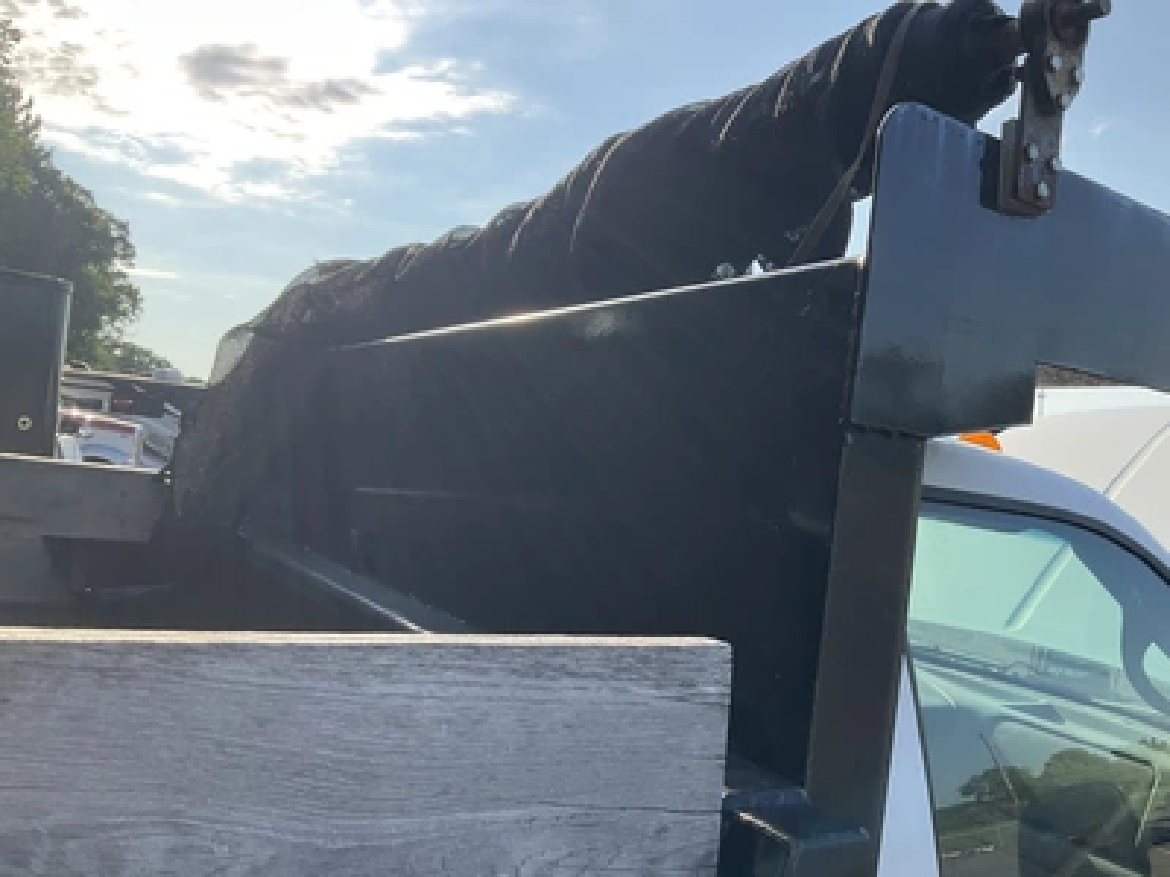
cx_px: 585
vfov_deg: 48.2
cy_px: 438
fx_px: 980
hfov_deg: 61.7
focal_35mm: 29
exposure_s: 1/1035
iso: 25
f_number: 1.8
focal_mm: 3
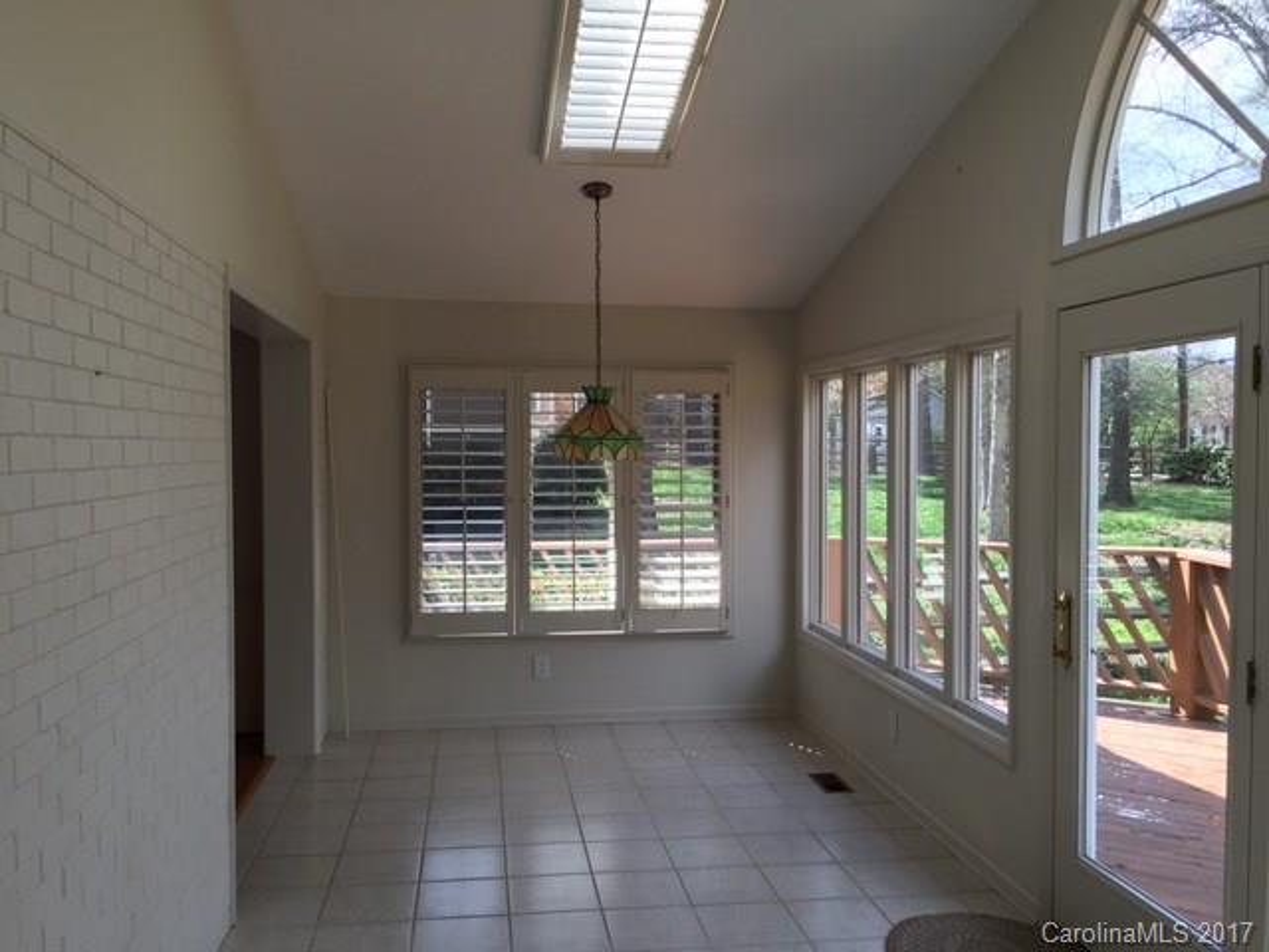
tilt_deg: -1.8
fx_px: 1063
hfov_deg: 61.7
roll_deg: -0.4
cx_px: 634
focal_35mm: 29
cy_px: 476
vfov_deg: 48.2
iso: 25
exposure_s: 1/163
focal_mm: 4.15
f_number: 2.2
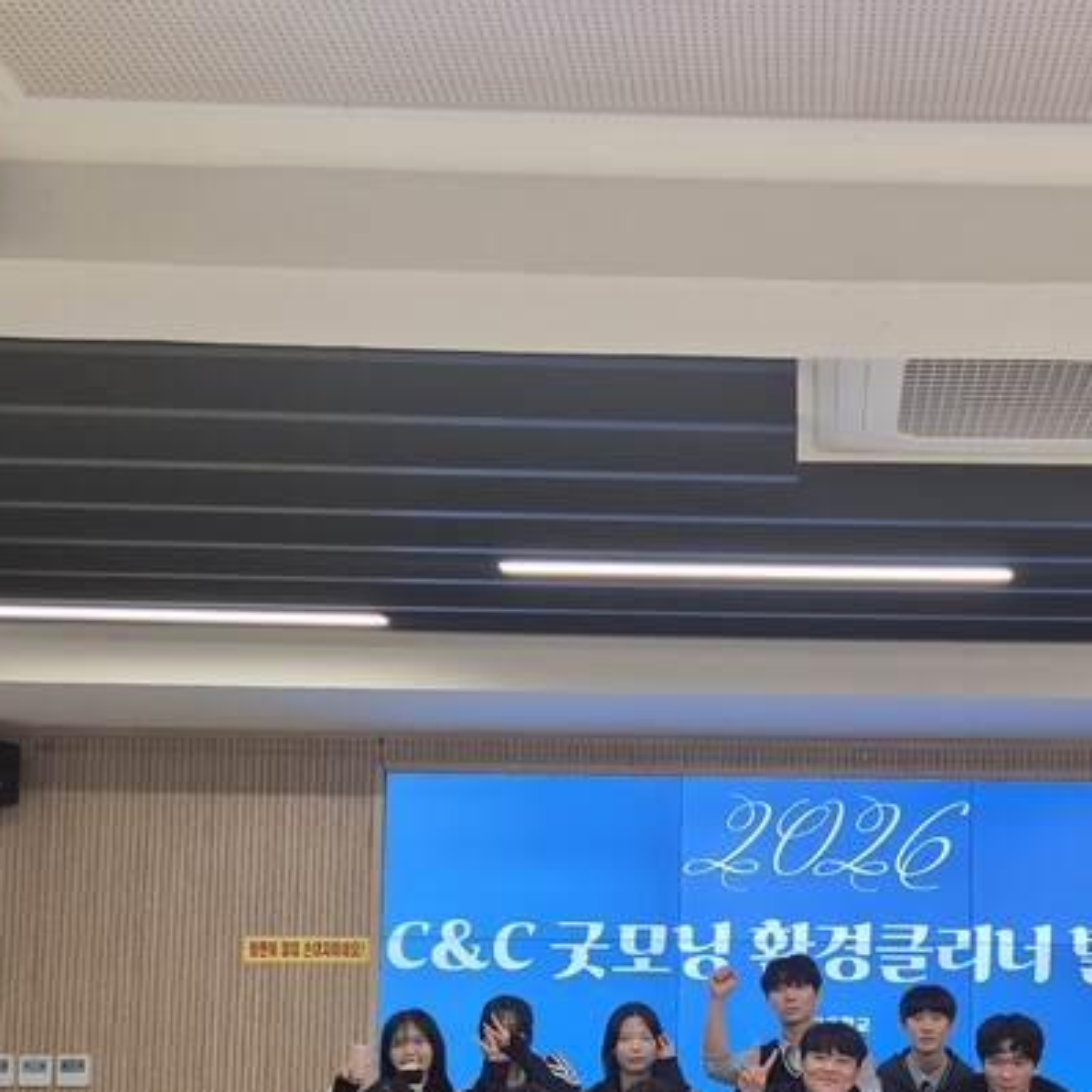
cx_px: 853
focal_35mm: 49
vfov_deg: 33.6
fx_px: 1749
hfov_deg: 33.8
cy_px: 892
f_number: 1.8
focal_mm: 5.4
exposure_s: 1/120
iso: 100
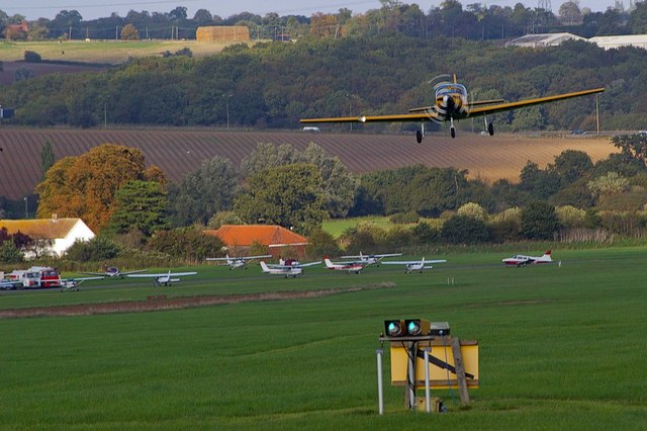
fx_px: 5389
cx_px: 324
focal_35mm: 300
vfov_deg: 4.6
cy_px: 216
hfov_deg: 6.9
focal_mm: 200
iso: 200
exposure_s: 1/250
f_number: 9.5
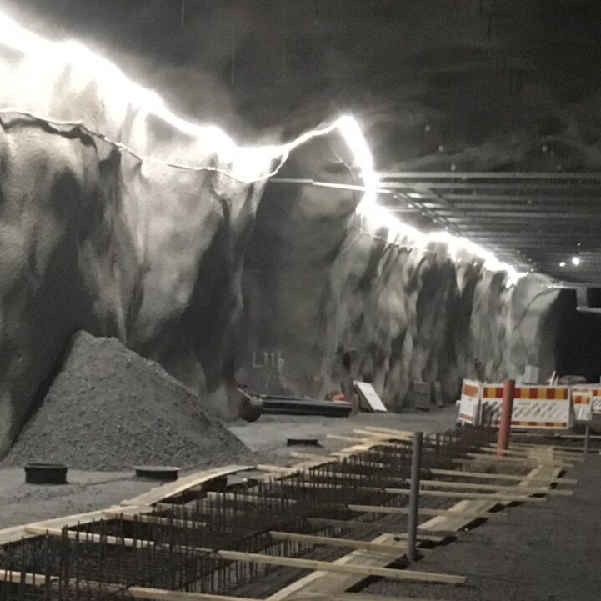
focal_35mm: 91
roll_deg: -1.2
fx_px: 1787
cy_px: 552
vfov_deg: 18.7
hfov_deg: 19.0
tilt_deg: -6.4
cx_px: 161
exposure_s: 1/17
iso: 320
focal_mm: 4.15
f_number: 2.2
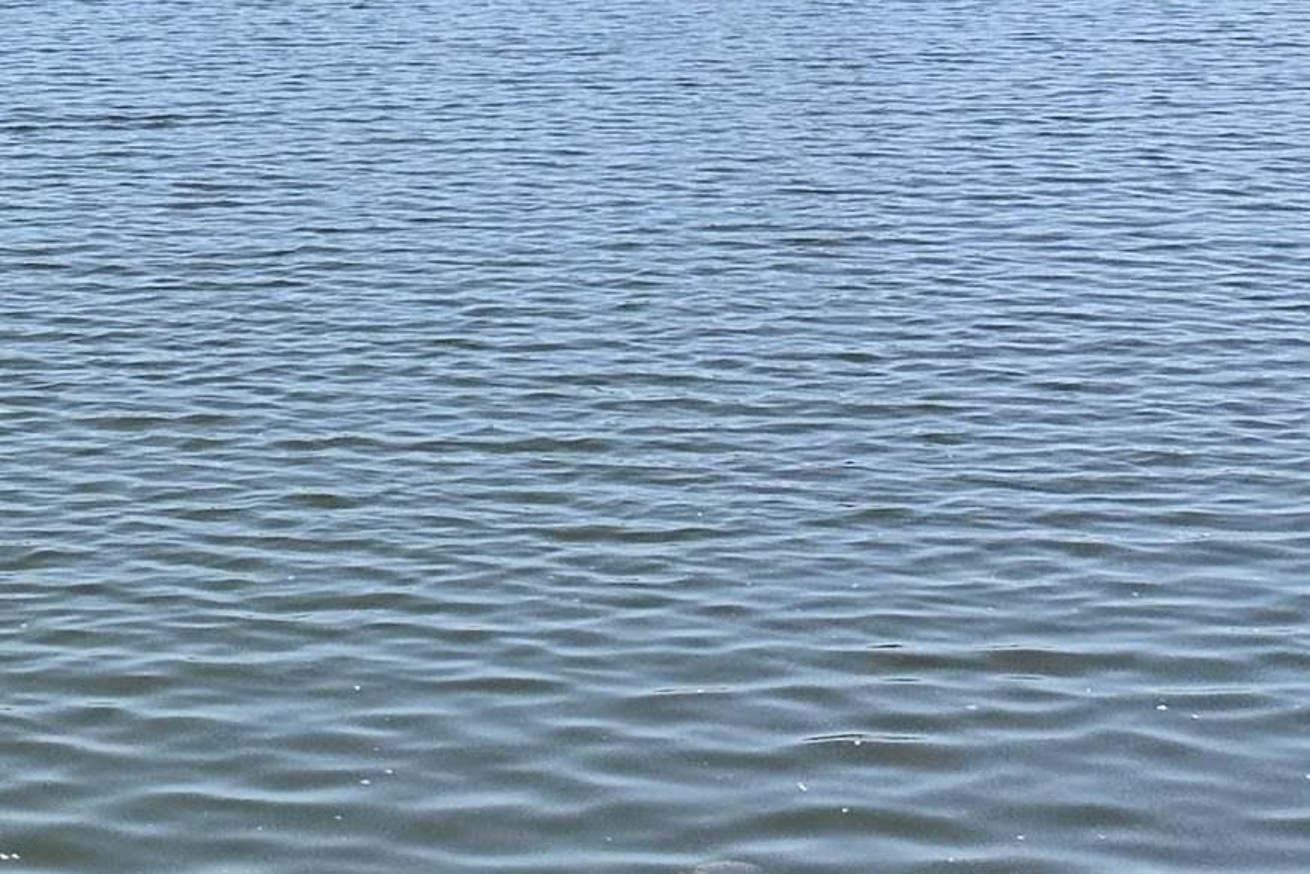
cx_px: -626
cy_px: -84
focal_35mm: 88
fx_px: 3203
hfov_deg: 20.1
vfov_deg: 15.1
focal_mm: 6.86
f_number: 1.78
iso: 80
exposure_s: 1/4762
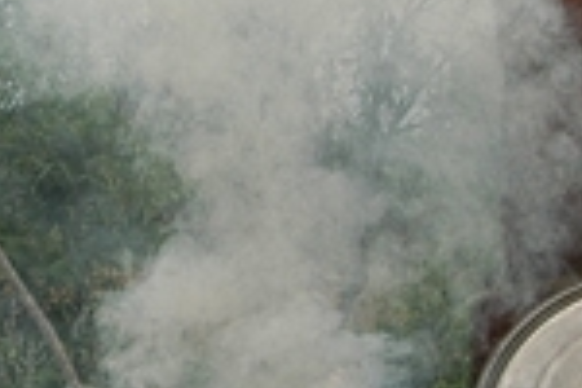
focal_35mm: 192
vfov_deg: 7.1
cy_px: 388
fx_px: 3104
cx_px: 159
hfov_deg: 10.7
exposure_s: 1/350
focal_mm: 24
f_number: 8
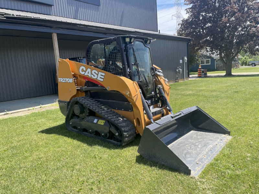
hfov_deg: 67.3
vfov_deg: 53.1
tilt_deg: -7.5
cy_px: 97
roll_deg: +4.0
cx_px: 130
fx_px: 195
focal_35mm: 26
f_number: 1.6
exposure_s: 1/1171
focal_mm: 4.2
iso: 32
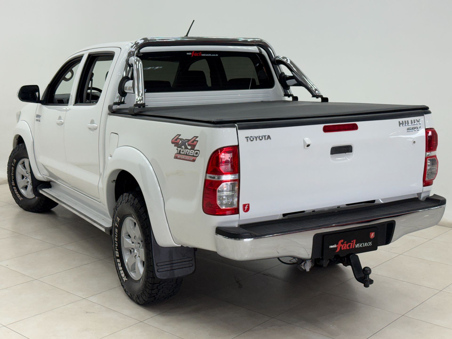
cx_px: 226
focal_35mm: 48
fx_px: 627
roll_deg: +0.1
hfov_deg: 39.7
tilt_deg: -9.4
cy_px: 170
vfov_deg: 30.3
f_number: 1.78
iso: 100
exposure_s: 1/181
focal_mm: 6.76
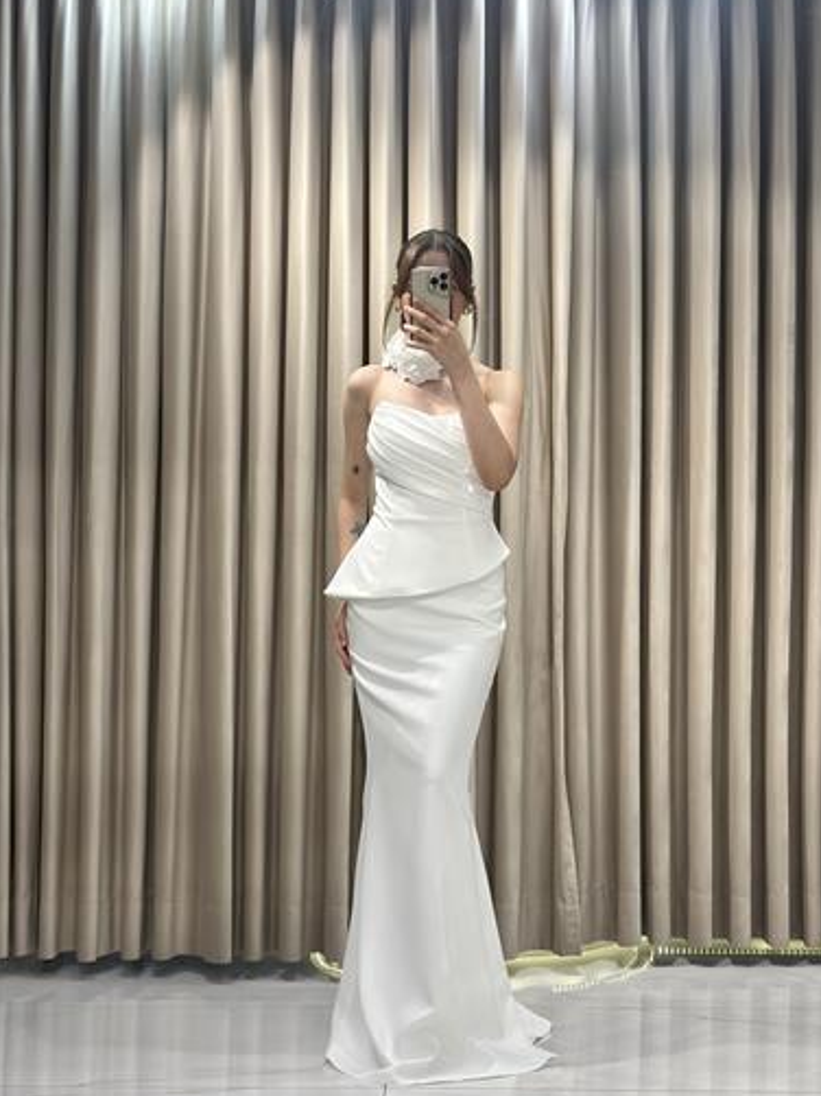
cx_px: 428
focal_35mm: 51
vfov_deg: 37.5
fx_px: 1614
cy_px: 553
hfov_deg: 28.5
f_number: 1.78
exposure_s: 1/541
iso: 80
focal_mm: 6.86
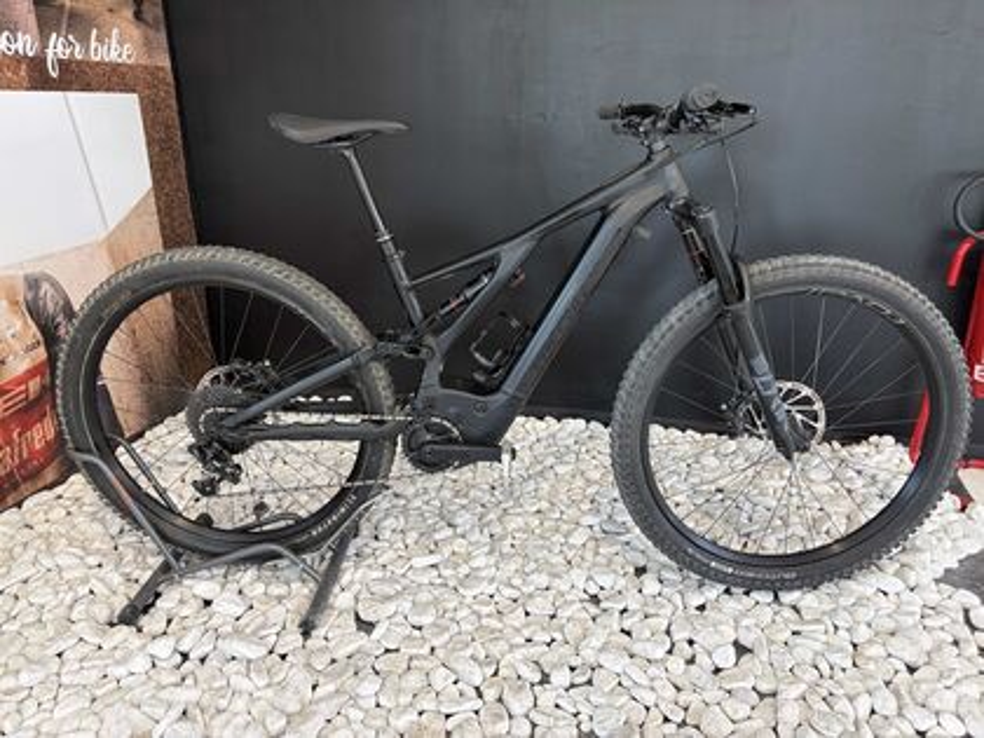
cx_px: 492
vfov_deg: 53.1
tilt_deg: -17.8
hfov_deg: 67.3
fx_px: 739
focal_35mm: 26
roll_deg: +1.3
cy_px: 369
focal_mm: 5.96
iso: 100
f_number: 1.6
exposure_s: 1/50
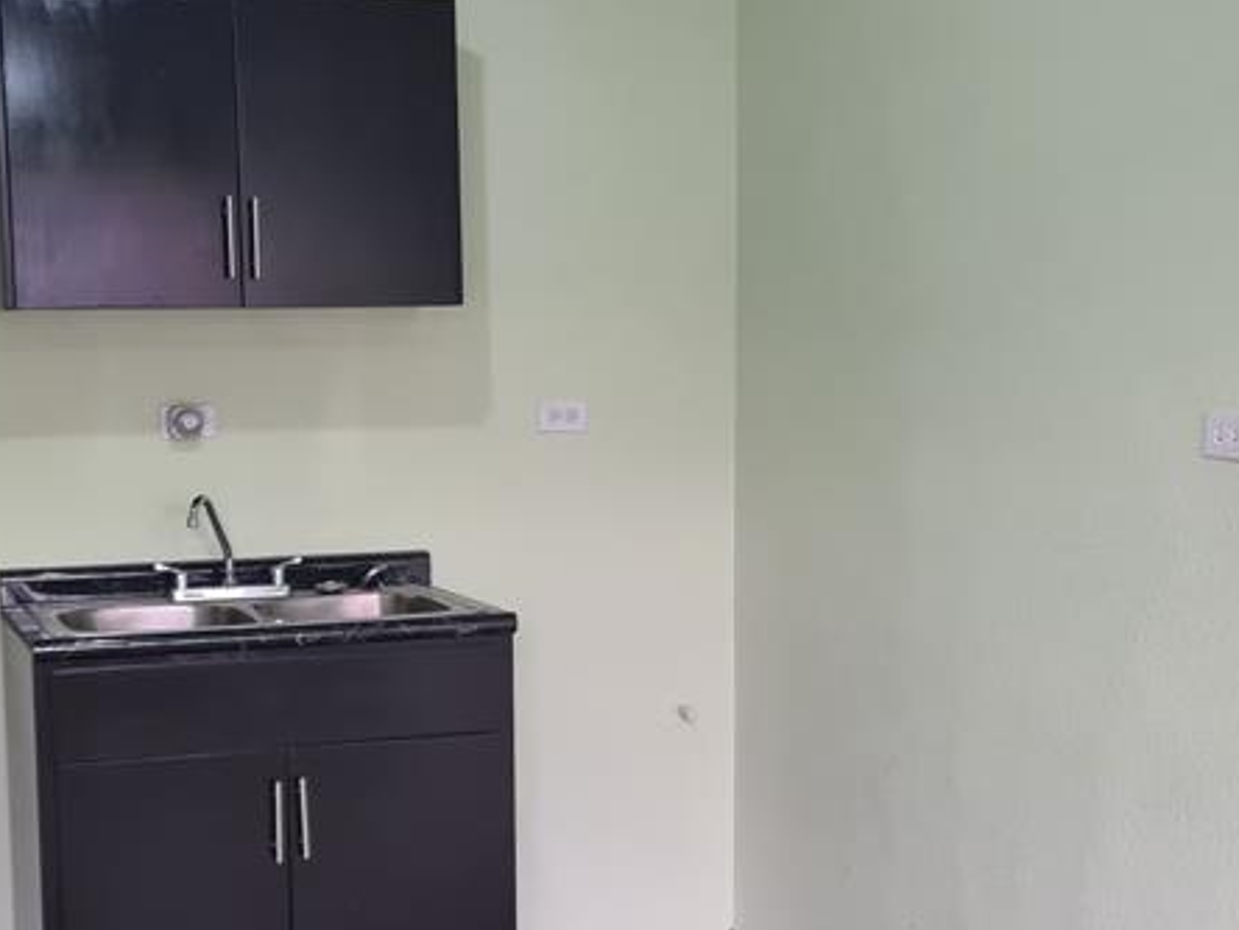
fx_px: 2148
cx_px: 633
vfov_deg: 24.3
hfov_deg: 32.2
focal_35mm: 60
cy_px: 620
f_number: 1.8
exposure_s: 1/60
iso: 160
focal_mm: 5.4
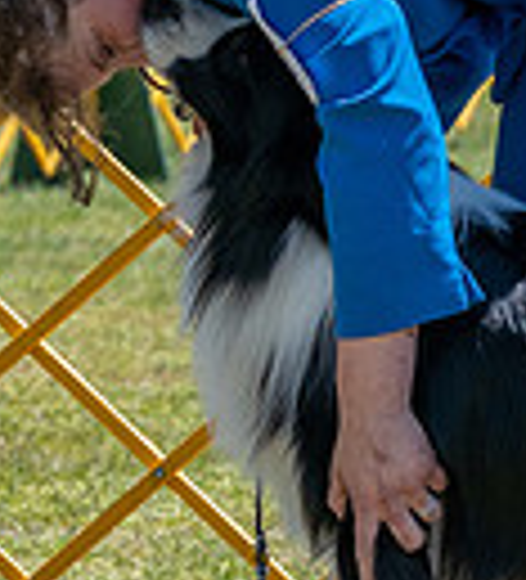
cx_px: 440
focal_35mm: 697
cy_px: 44
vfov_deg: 2.6
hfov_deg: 2.4
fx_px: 12612
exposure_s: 1/1600
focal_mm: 133
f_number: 7.1
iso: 800
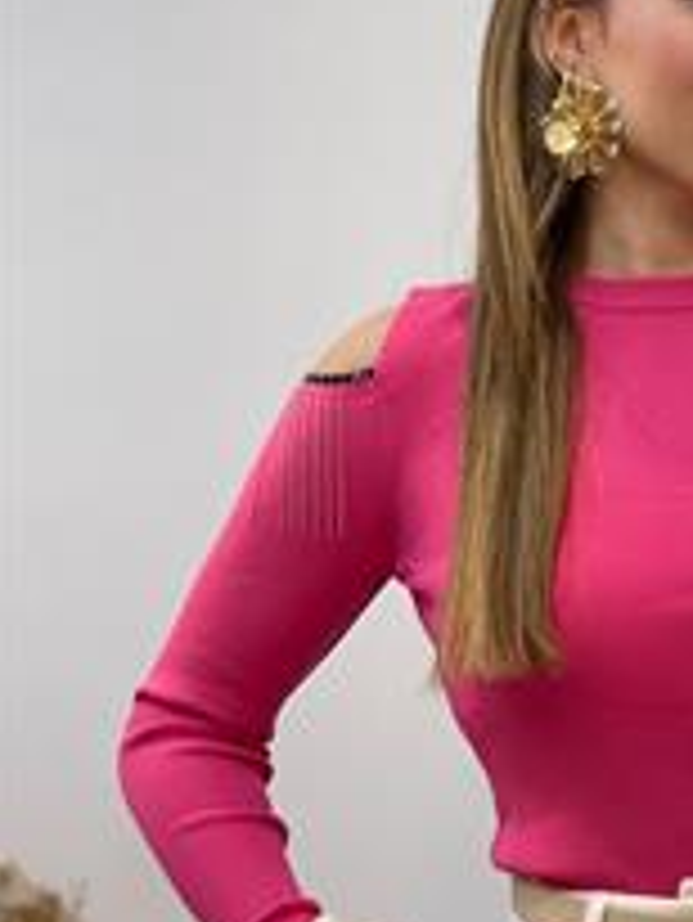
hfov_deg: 13.9
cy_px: 367
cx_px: 688
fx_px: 2800
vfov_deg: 18.7
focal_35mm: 105
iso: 80
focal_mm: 6
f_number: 2
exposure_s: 1/100
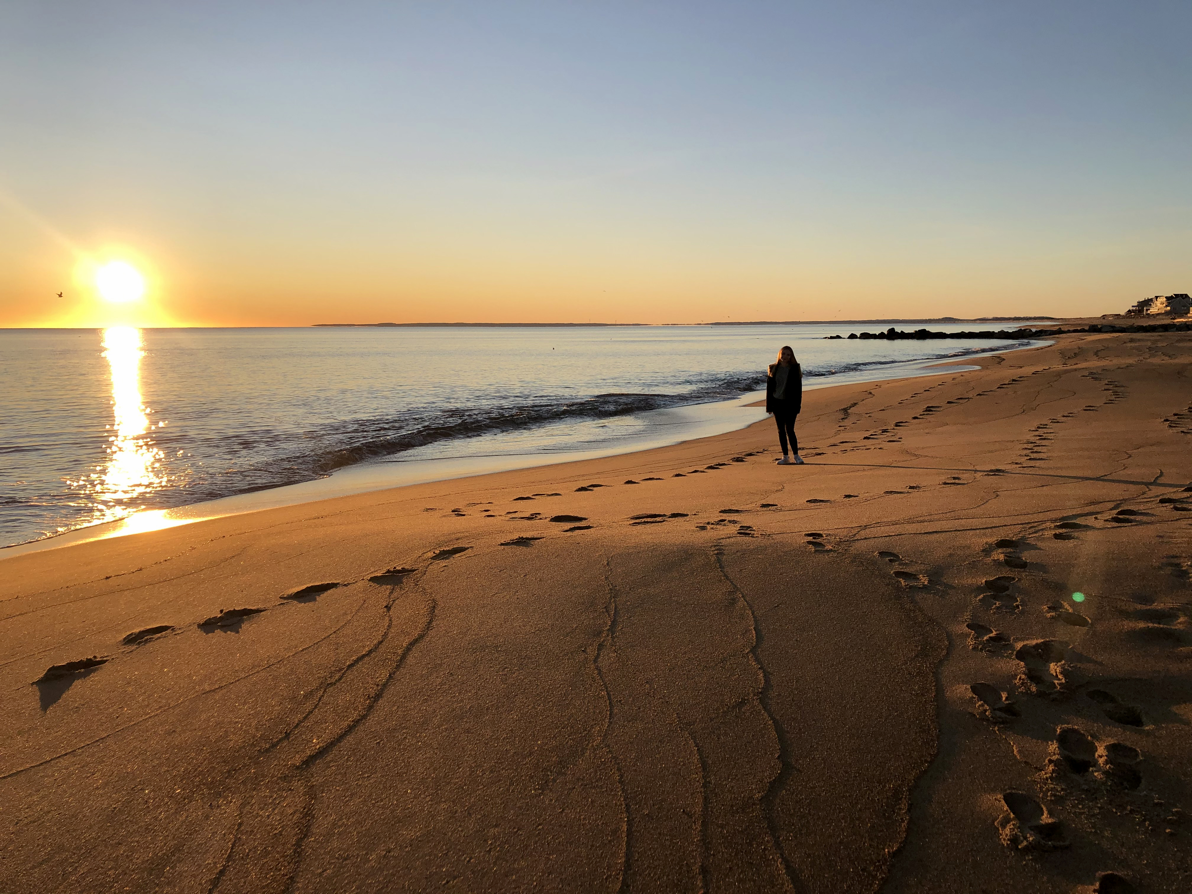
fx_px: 964
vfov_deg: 49.7
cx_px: 596
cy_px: 447
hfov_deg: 63.4
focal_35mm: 28
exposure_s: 1/1548
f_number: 1.8
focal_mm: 3.99
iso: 20
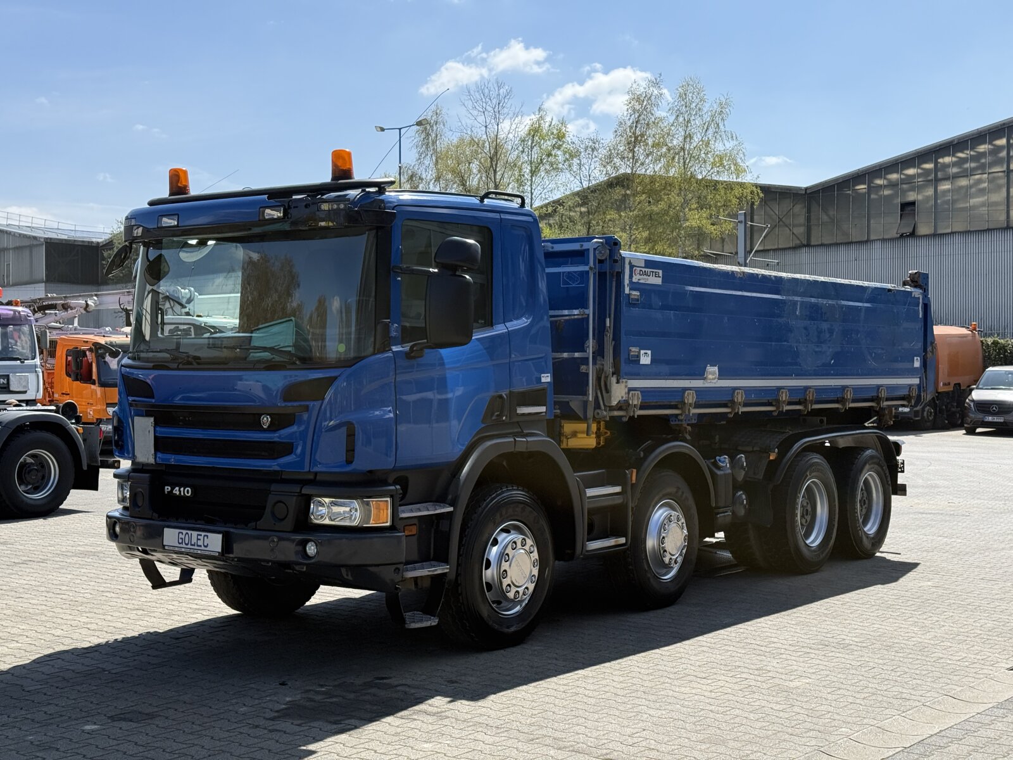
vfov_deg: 30.3
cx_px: 506
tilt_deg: +1.0
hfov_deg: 39.7
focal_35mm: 48
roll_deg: -0.1
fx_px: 1405
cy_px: 380
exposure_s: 1/4587
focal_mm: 6.76
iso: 100
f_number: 1.78
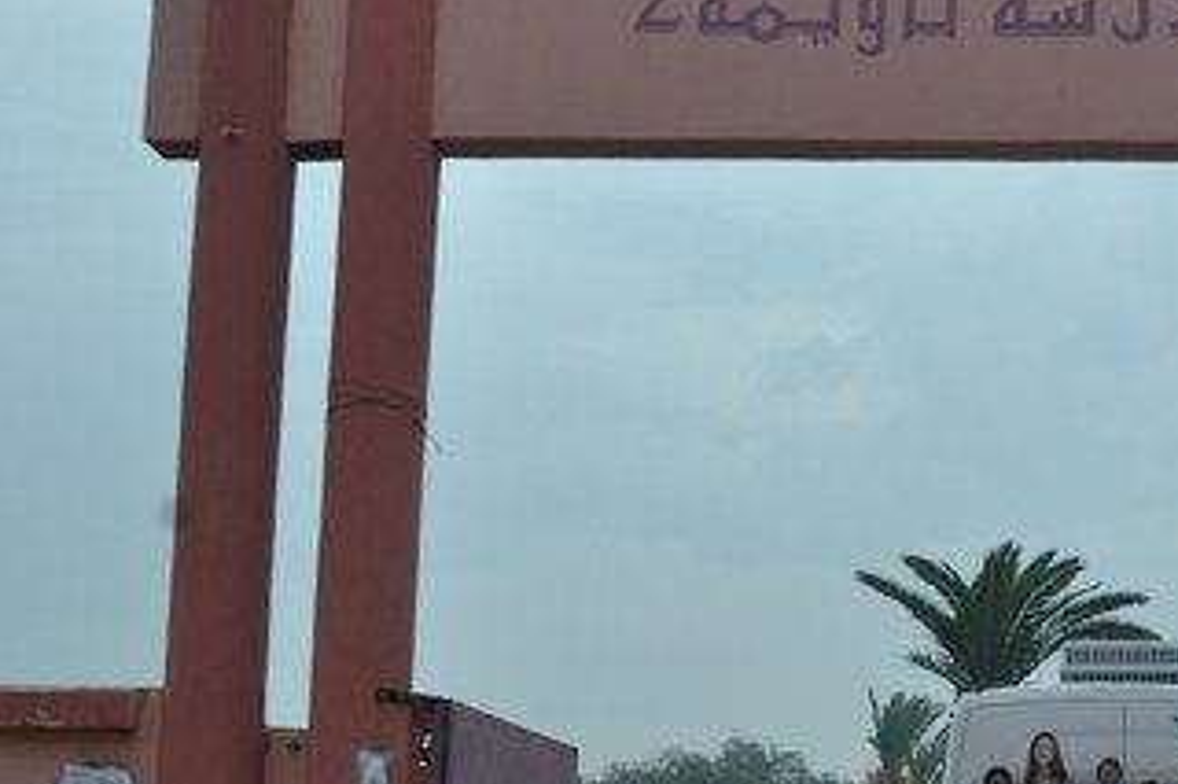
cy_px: 624
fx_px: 2355
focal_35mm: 72
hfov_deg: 26.9
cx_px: 1115
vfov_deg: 18.7
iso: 200
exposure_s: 1/320
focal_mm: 24
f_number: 9
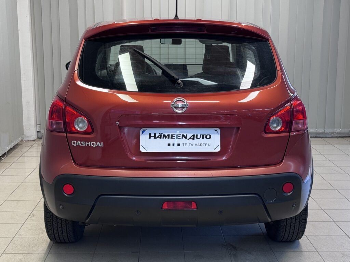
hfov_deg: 39.7
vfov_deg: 30.3
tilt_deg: -10.1
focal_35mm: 48
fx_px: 485
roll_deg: -0.3
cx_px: 175
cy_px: 131
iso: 64
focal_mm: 6.76
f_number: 1.78
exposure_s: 1/50
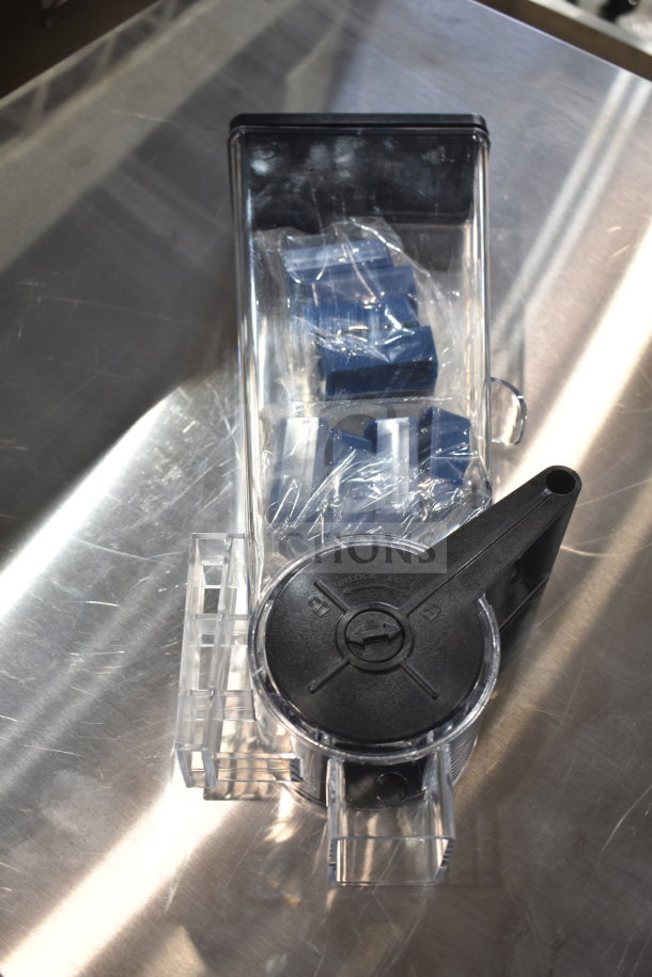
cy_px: 488
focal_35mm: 40
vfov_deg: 47.9
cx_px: 326
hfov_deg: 33.0
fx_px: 1100
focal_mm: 27
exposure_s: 1/50
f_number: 4
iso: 200
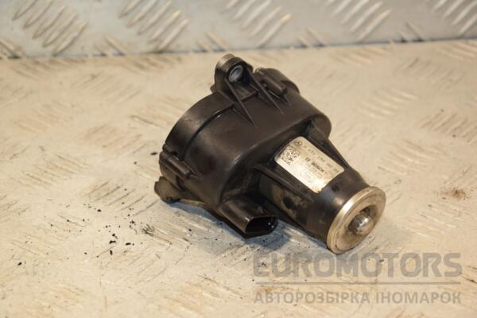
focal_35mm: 120
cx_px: 238
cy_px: 159
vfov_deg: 11.4
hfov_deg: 17.1
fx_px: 1590
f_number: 6.3
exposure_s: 1/200
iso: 800
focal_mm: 80
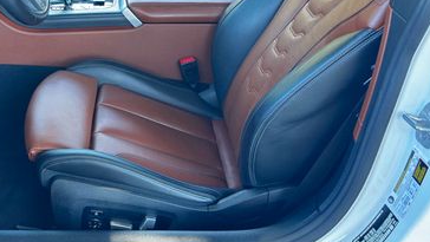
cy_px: 26
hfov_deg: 43.5
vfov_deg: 25.2
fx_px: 525
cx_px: 123
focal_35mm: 46
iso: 160
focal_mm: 6.76
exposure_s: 1/60
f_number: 1.78
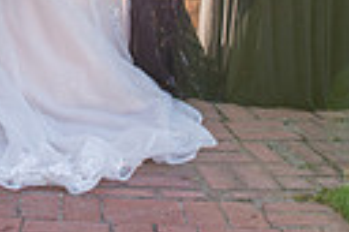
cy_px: -165
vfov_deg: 10.9
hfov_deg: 17.2
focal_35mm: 118
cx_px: 49
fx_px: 1142
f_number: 5.6
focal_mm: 26
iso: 200
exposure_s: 1/250
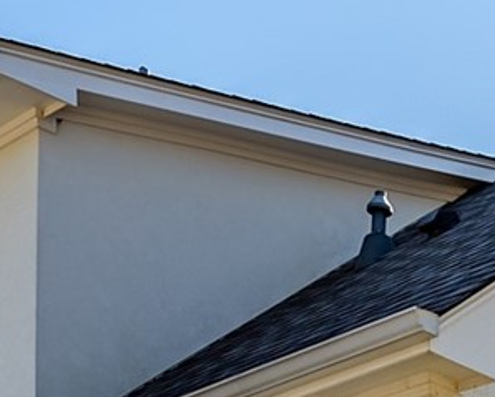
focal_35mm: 123
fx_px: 1804
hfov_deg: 14.5
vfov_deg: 10.3
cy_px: 1042
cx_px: 754
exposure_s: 1/4000
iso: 800
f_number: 8
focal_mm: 18
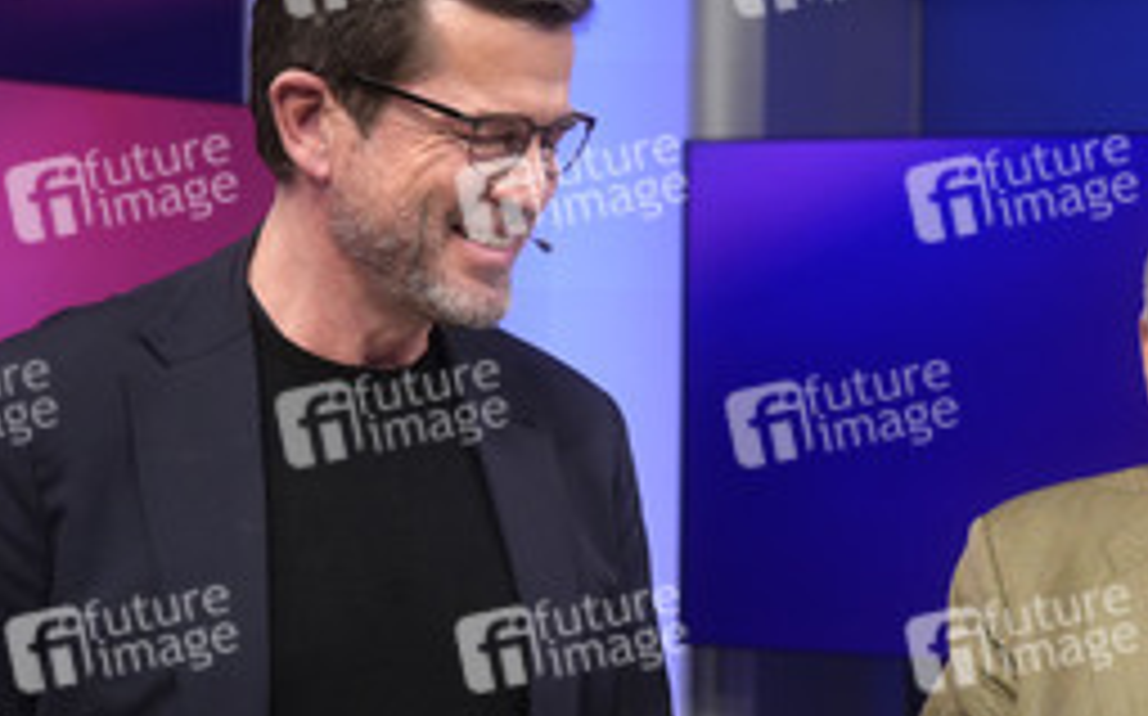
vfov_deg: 16.0
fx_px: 2533
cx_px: 903
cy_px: 527
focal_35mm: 81
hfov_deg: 25.2
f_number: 2.2
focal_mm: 30
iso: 640
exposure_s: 1/250
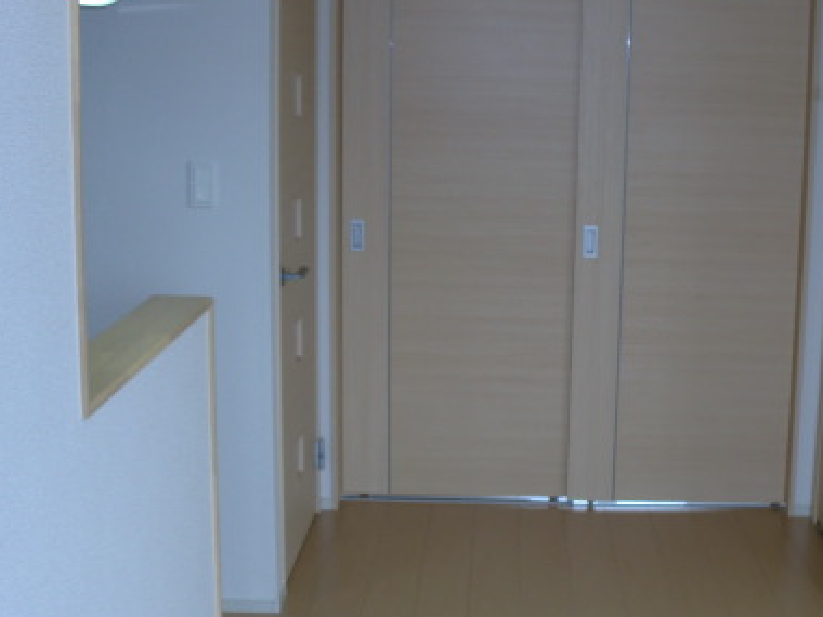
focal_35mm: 59
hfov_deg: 32.3
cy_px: 303
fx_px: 1403
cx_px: 583
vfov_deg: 24.8
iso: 80
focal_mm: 6.3
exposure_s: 1/60
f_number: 3.1
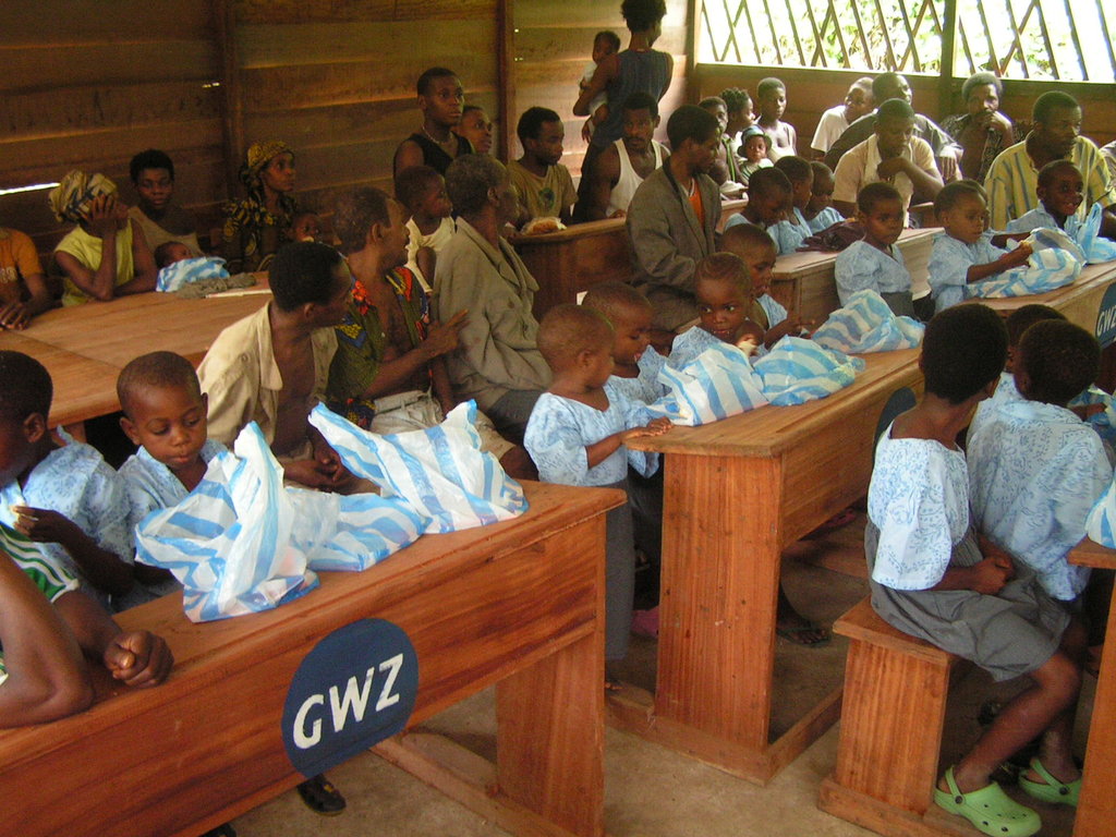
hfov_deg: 49.0
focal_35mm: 38
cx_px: 558
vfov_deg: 37.7
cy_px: 418
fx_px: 1225
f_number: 2.8
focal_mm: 6.3
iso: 160
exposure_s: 1/40
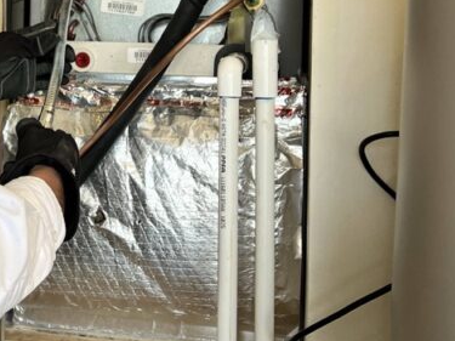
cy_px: 52
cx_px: 55
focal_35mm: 71
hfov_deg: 26.6
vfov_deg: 20.4
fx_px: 933
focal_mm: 5.7
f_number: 1.5
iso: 40
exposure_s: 1/121
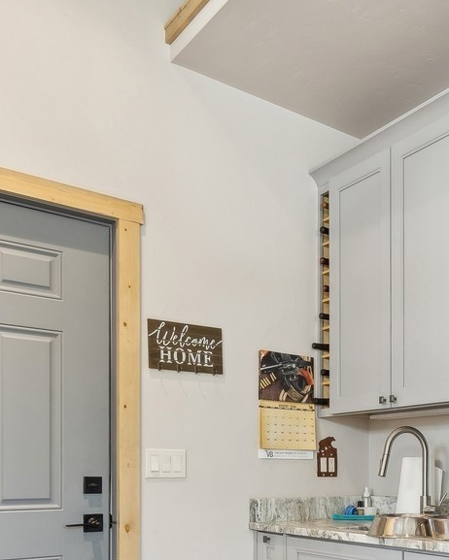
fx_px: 647
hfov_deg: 34.4
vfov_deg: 44.1
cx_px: 461
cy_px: 464
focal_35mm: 39
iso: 100
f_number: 6.3
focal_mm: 10
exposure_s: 1/1.67
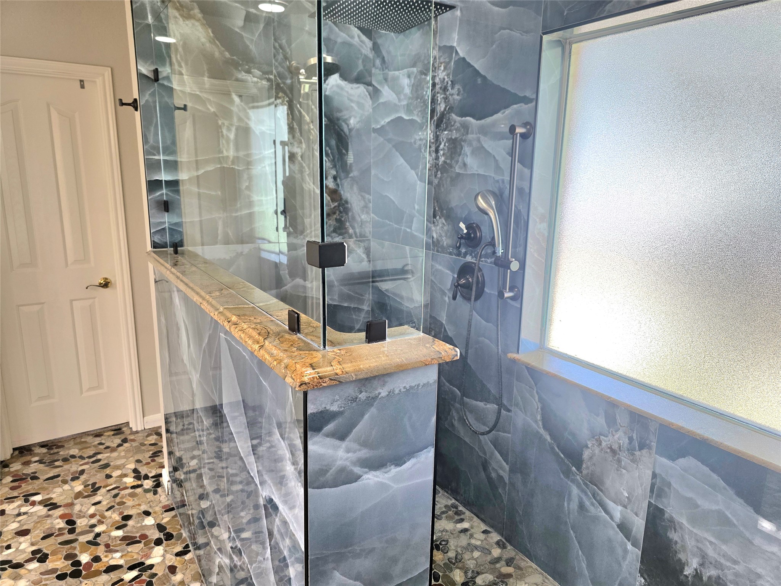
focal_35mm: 23
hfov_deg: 73.9
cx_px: 390
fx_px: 519
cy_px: 293
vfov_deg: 58.9
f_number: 1.7
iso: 200
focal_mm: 6.3
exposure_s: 1/120
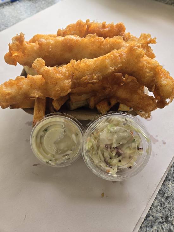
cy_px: 116
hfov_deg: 58.9
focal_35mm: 23
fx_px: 154
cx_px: 87
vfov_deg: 73.9
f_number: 1.8
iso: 64
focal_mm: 5.4
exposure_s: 1/120
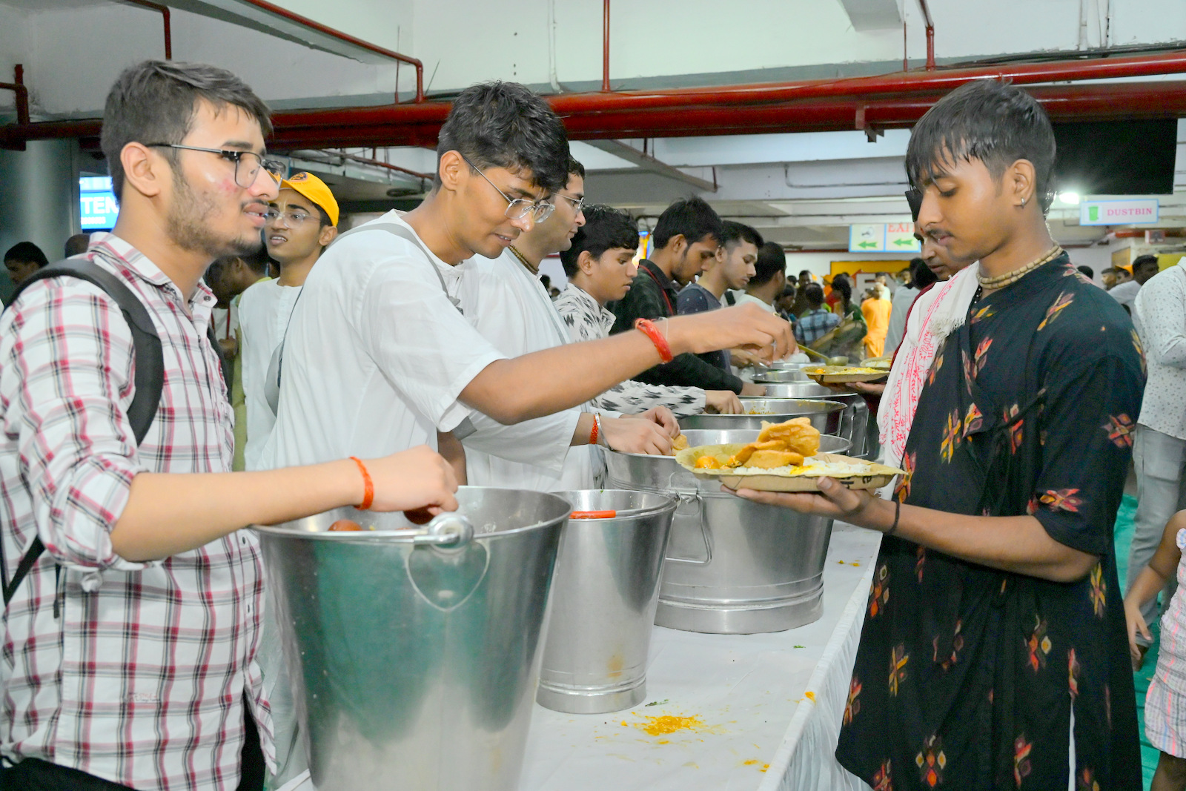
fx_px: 1186
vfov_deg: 36.9
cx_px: 593
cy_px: 396
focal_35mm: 36
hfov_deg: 53.1
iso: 4000
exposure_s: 1/125
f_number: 6.3
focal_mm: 36
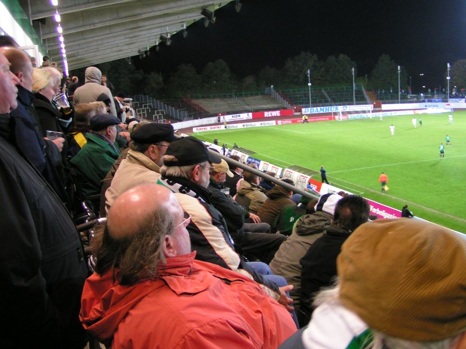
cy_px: 174
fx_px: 512
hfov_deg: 49.0
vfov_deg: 37.7
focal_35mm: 38
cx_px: 233
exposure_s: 1/15
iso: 200
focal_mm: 5.8
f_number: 2.8
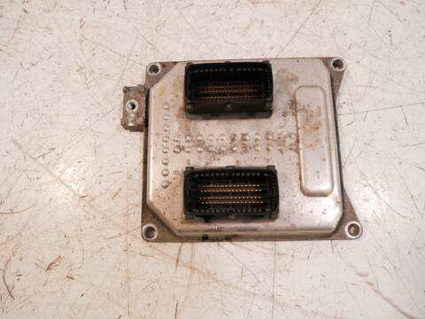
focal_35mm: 26
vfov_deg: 53.1
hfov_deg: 67.3
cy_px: 160
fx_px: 319
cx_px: 212
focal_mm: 13
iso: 1000
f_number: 3.5
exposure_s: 1/125
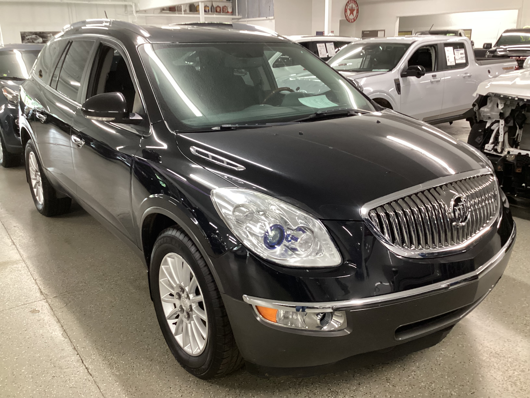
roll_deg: +0.5
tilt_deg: -19.5
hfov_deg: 58.4
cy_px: 199
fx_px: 475
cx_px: 265
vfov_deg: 45.4
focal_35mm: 31
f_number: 2.4
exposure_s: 1/40
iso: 250
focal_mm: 3.3
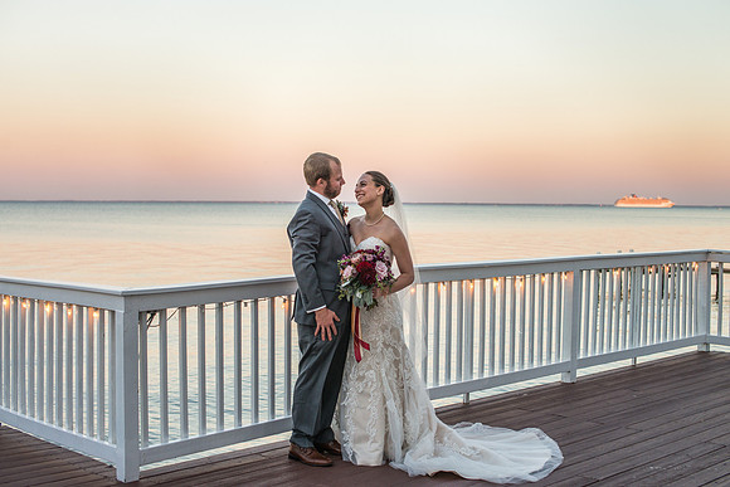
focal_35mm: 50
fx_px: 1014
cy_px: 244
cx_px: 365
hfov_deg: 39.6
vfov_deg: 27.0
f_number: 4
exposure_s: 1/640
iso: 500
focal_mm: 50
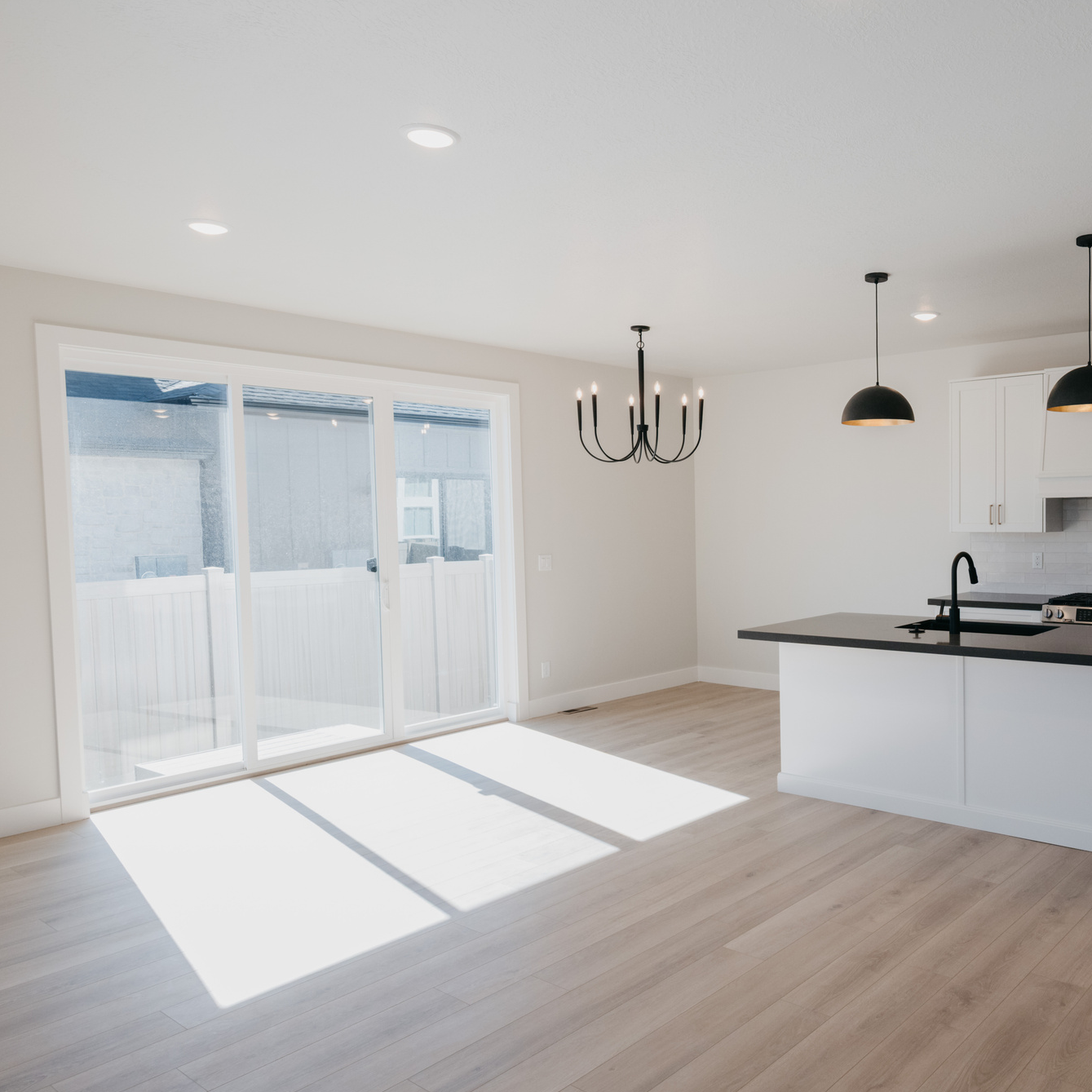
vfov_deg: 60.9
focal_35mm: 26
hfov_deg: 57.8
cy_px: 555
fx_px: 928
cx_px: 820
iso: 800
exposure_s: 1/250
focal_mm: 20
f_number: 7.1
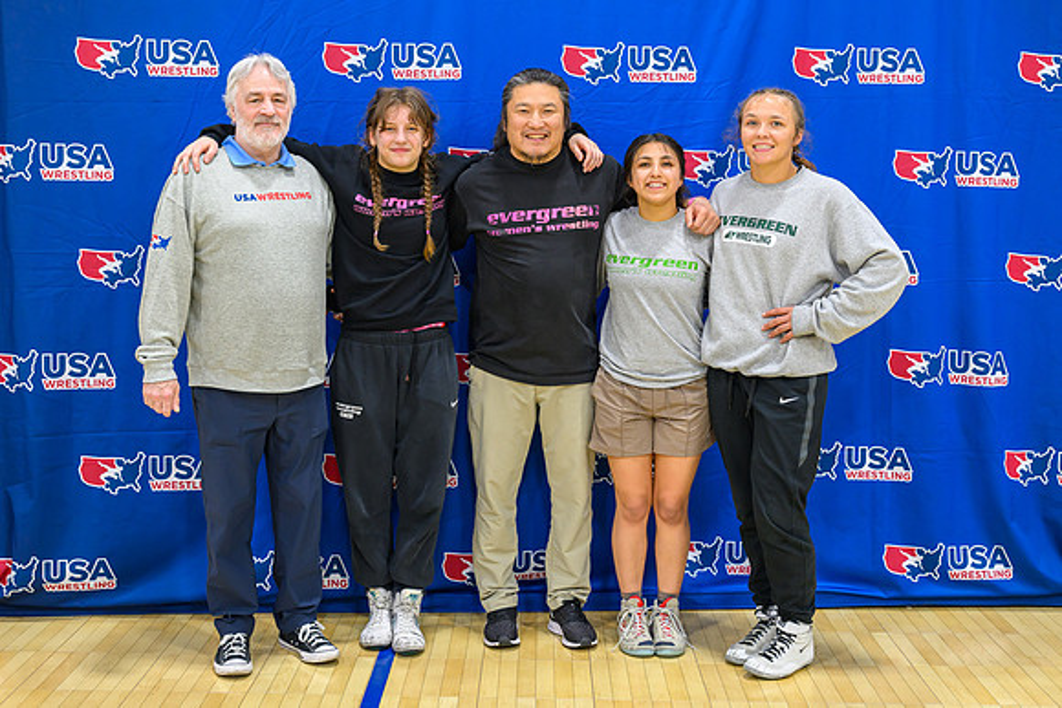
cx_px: 521
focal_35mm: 48
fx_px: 1417
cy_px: 286
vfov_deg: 28.0
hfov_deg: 41.1
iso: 1250
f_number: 4
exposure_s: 1/250
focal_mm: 38
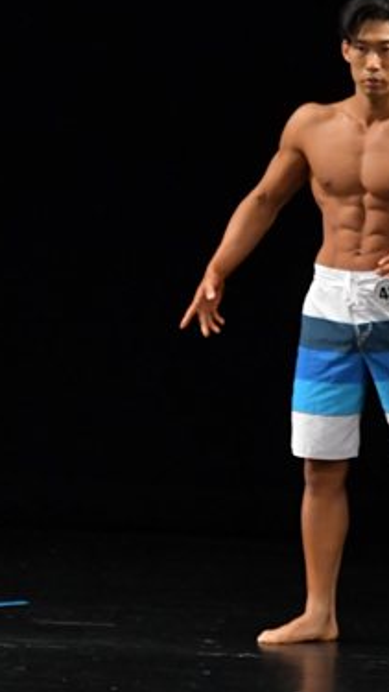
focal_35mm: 585
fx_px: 10725
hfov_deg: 2.1
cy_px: 371
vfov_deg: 3.7
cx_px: -211
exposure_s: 1/400
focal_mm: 180
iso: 3200
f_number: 5.6
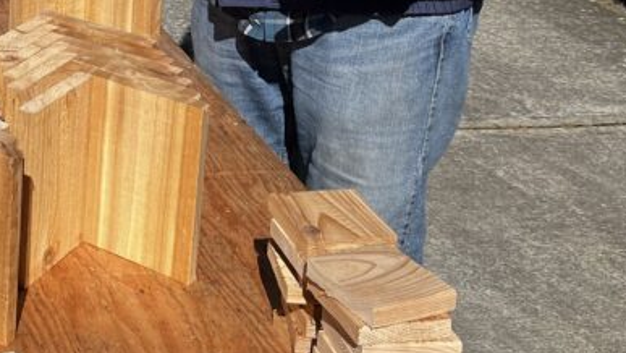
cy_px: -185
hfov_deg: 24.5
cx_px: -192
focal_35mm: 75
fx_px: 1245
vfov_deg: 14.9
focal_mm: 5.1
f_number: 1.6
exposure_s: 1/3135
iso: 50
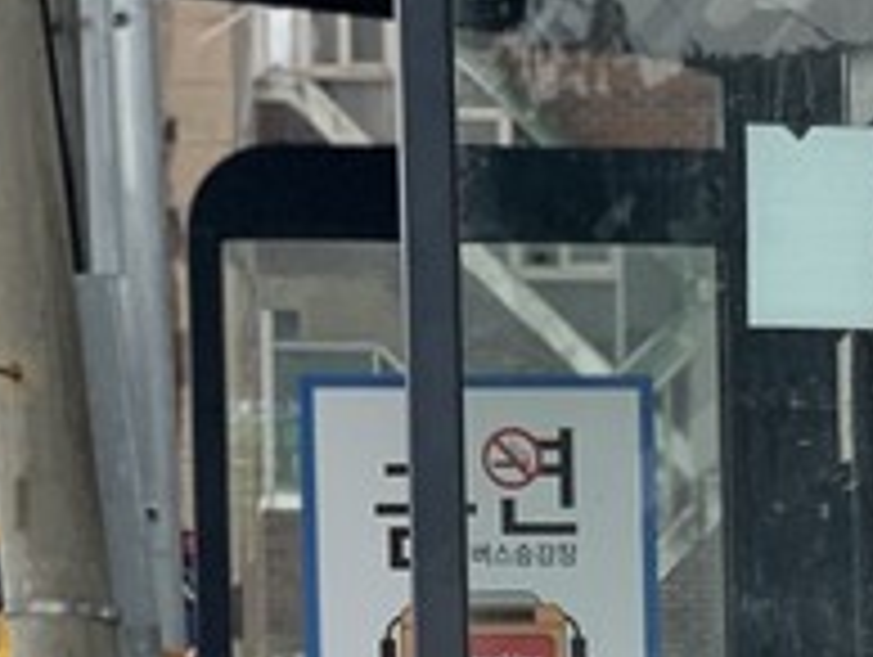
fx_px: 6489
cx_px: 1080
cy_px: 1354
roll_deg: +0.9
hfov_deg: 7.6
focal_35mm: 257
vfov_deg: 5.7
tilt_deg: -0.2
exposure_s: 1/122
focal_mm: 6
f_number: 2.4
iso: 20
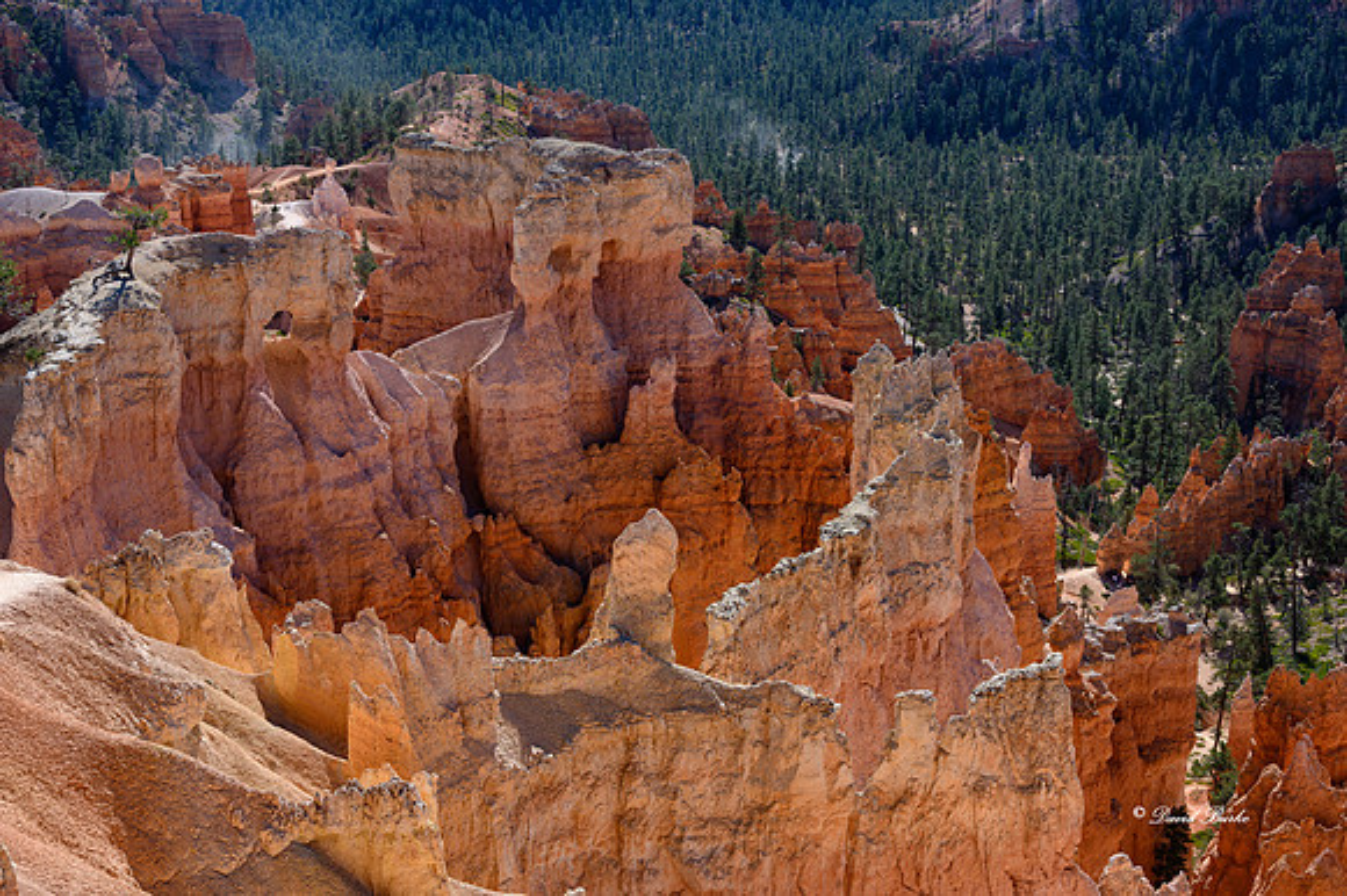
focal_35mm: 56
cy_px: 448
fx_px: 2094
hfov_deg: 35.7
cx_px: 674
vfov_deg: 24.2
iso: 100
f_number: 6.3
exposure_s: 1/320
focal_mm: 56
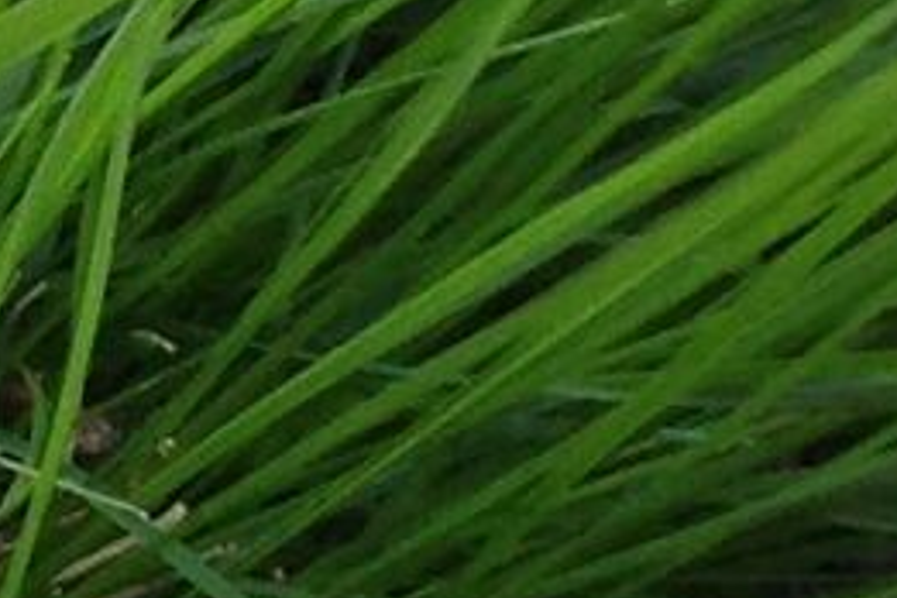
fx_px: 6951
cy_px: 1347
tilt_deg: -55.6
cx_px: -2523
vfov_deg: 4.8
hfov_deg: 6.2
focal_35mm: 279
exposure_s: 1/40
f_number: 2.4
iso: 64
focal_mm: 4.28
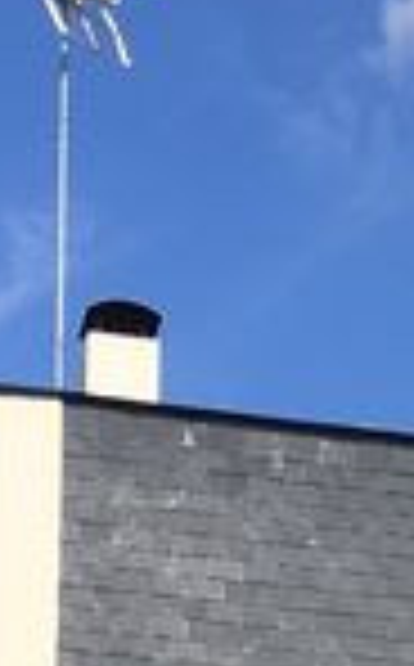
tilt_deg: +2.0
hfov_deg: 6.0
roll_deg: -0.9
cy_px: 1408
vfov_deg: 9.3
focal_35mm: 208
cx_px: 1053
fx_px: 3770
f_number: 2.2
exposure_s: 1/1789
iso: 25
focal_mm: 4.15
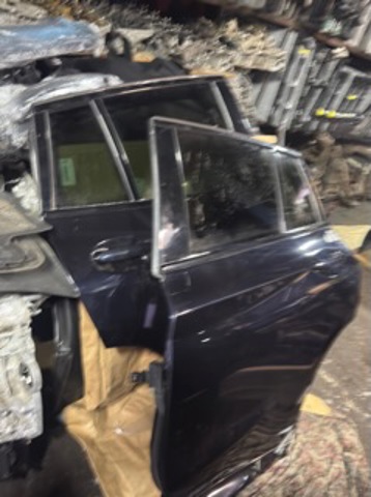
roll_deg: -24.8
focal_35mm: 35
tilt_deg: -30.8
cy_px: 248
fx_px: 502
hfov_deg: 40.6
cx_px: 186
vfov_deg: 52.7
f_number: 1.78
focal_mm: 6.76
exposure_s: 1/15
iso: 800
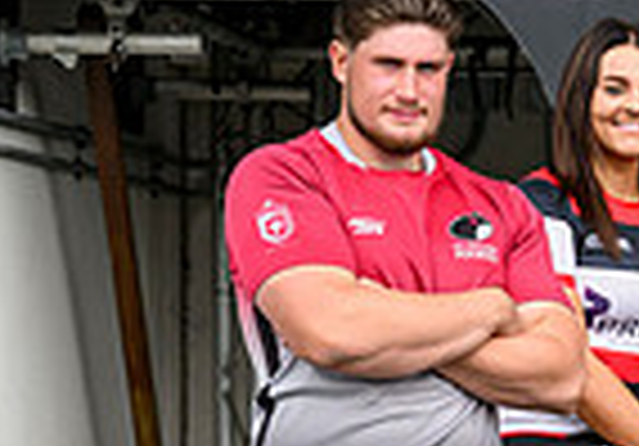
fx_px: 4915
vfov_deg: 5.2
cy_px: 500
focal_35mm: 273
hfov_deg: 7.2
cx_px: 1274
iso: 250
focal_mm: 62
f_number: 5
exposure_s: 1/250
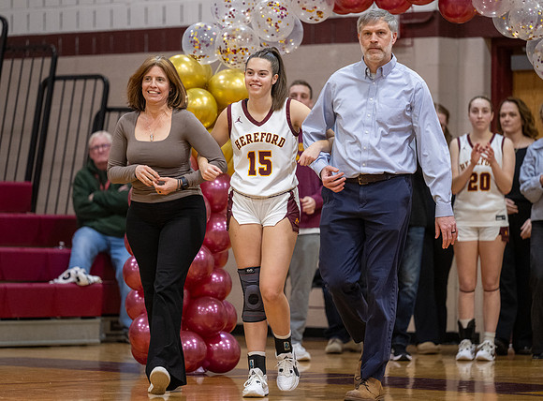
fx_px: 3199
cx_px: 247
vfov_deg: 7.2
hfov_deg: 9.7
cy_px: 198
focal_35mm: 205
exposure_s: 1/400
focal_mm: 160
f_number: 2.8
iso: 1800
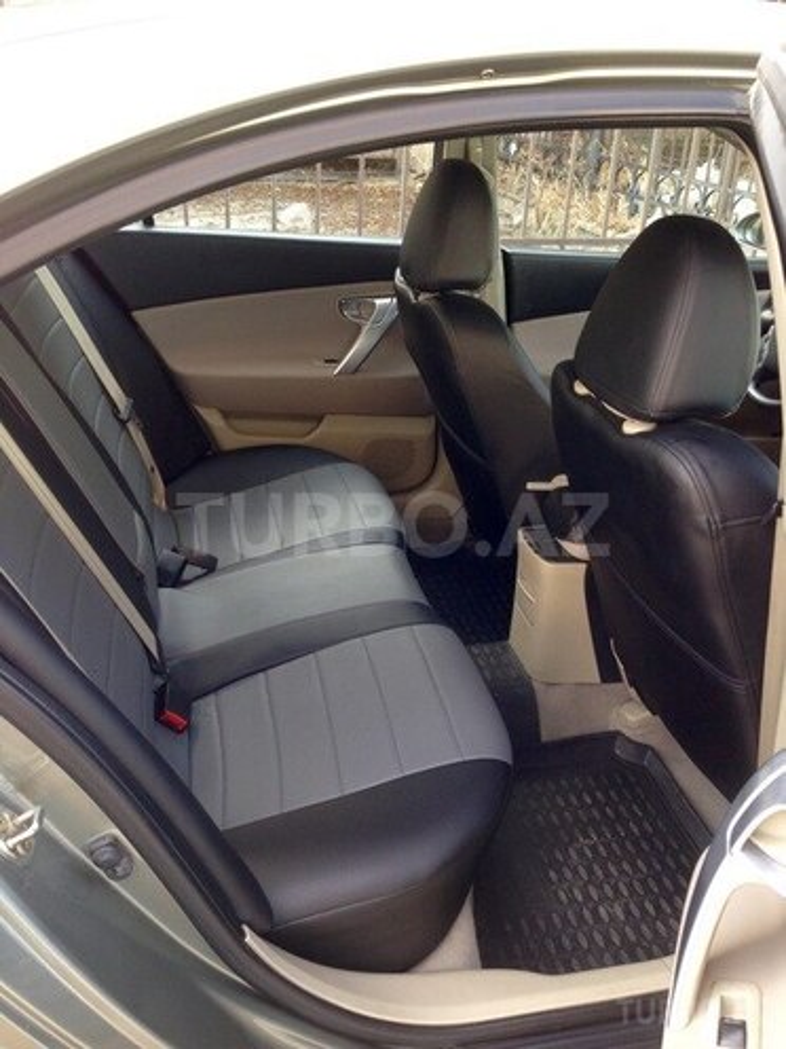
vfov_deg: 55.4
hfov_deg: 42.9
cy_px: 524
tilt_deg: -20.5
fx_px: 999
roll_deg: -2.3
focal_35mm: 33
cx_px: 393
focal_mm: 4.12
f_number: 2.4
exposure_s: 1/60
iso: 50
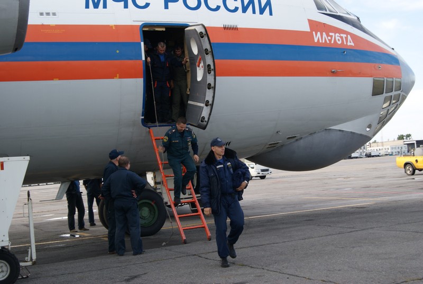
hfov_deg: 37.8
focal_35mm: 52
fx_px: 618
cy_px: 142
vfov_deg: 25.8
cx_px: 212
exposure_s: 1/80
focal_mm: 35
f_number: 8
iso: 100
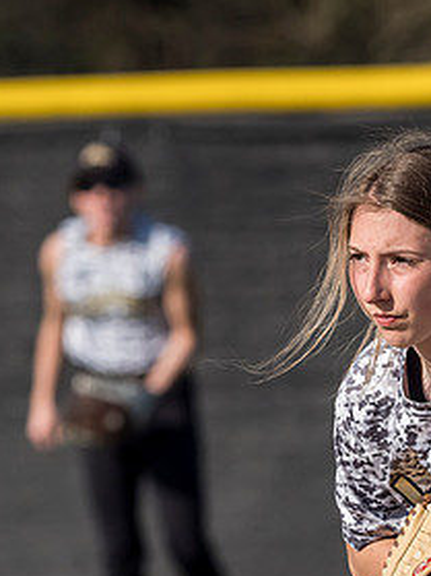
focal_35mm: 1249
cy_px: 426
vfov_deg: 1.6
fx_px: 20751
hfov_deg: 1.2
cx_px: 542
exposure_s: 1/1600
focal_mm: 300
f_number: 6.3
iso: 400
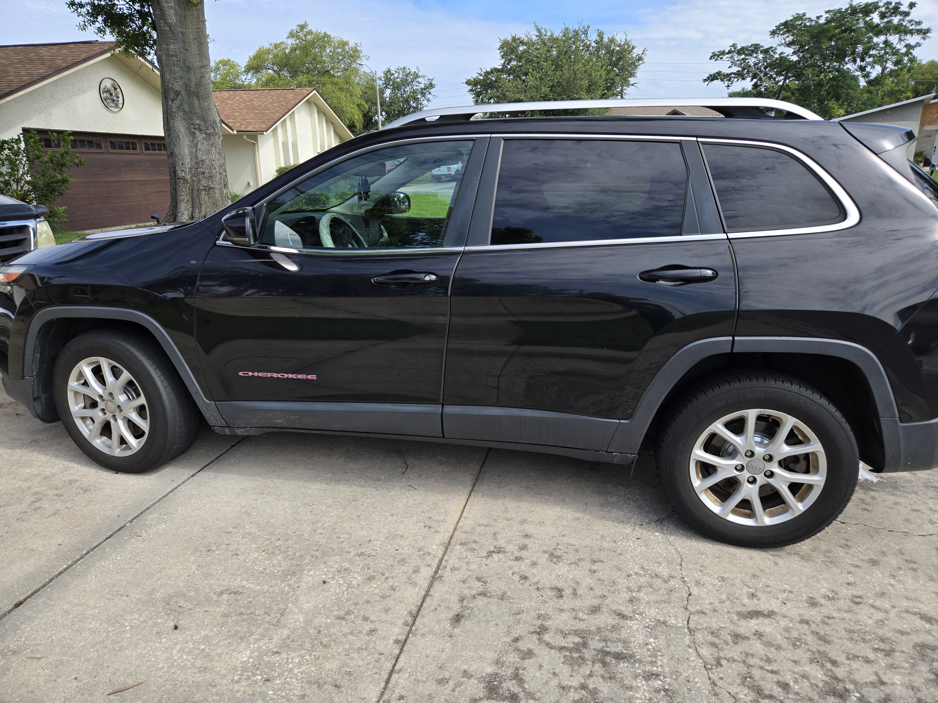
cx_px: 469
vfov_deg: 58.9
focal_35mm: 23
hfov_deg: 73.9
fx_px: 623
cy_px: 352
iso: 80
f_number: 1.8
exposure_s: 1/2921
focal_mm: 5.4
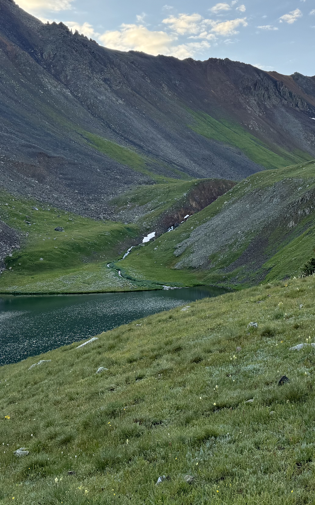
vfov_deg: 44.9
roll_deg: +1.7
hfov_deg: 29.0
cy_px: 191
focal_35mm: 44
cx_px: 211
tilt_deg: +4.7
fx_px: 604
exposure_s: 1/527
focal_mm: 6.76
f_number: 1.78
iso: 80
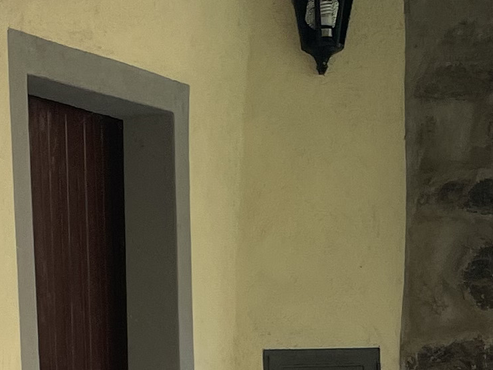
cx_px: 277
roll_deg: +2.8
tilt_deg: -6.1
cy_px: 734
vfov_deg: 9.7
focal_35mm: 142
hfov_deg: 13.9
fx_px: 2023
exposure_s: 1/121
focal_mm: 4.2
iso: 40
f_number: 1.6
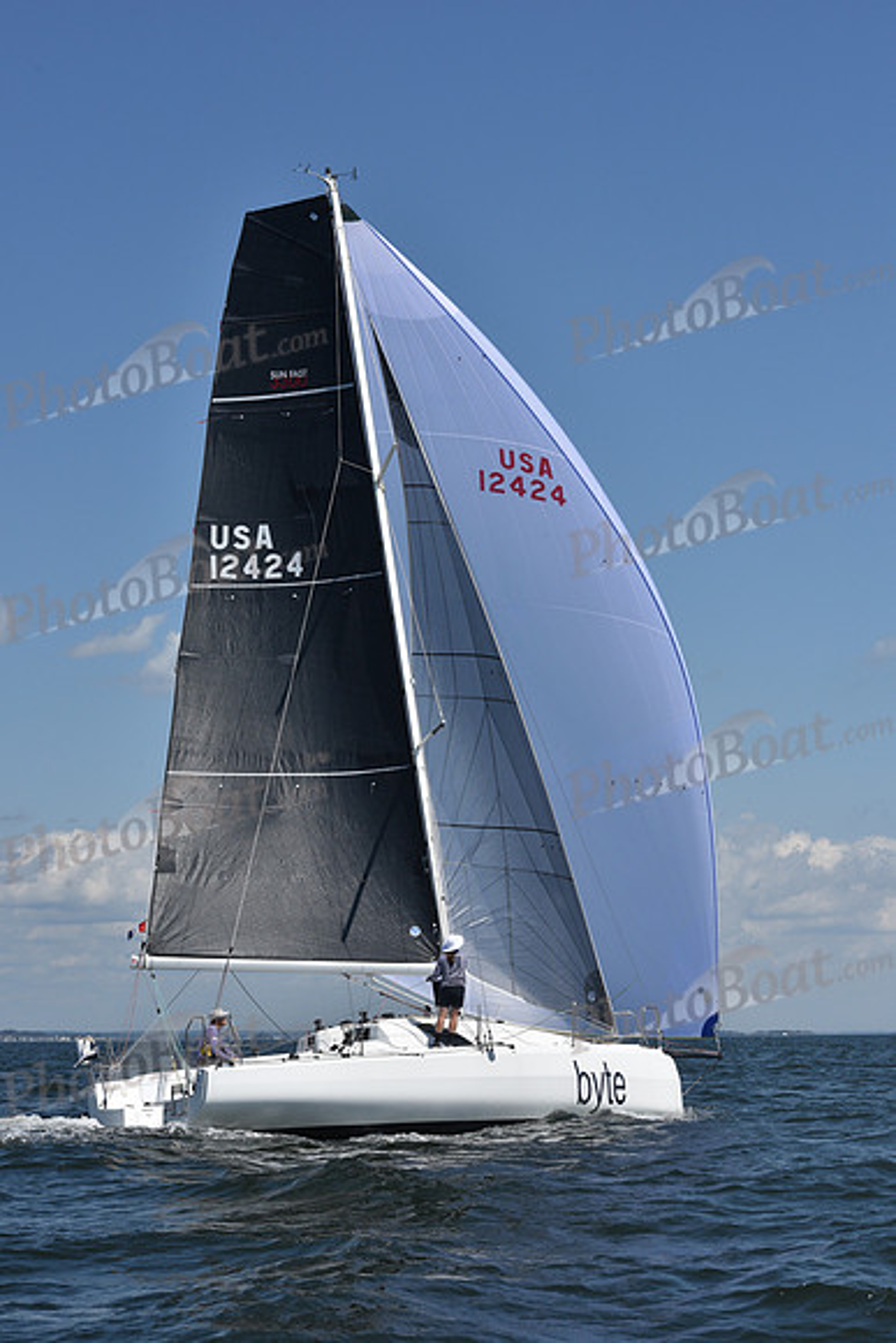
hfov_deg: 19.5
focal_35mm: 70
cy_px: 672
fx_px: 2612
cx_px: 448
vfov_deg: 28.8
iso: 320
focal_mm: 70
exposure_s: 1/1250
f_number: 11
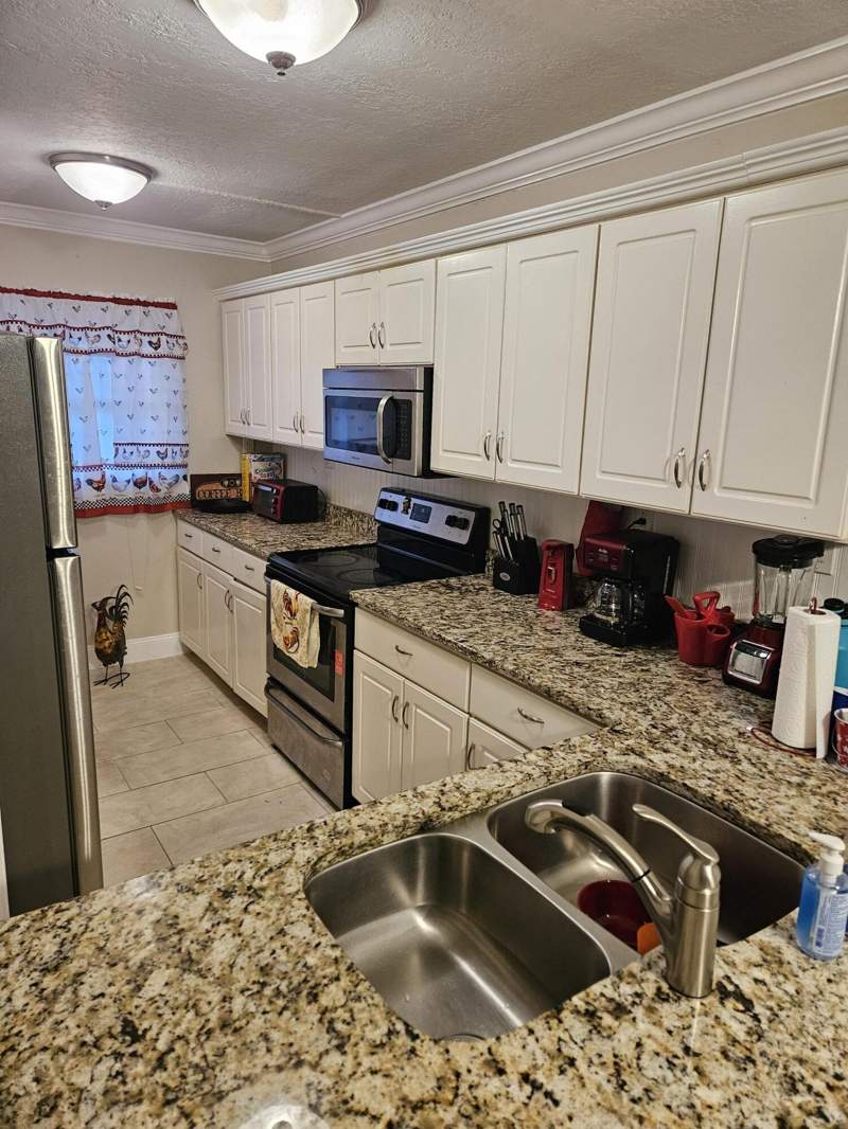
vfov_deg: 73.9
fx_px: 751
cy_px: 564
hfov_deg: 58.9
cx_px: 424
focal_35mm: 23
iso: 400
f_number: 1.8
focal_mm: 5.4
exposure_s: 1/120
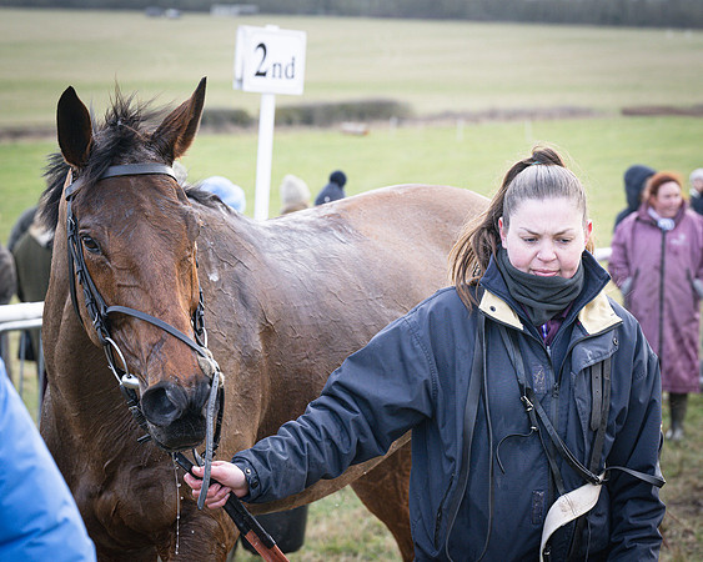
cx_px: 341
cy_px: 281
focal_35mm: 118
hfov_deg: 16.3
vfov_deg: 13.0
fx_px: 2461
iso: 400
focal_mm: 70
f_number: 4.5
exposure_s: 1/640
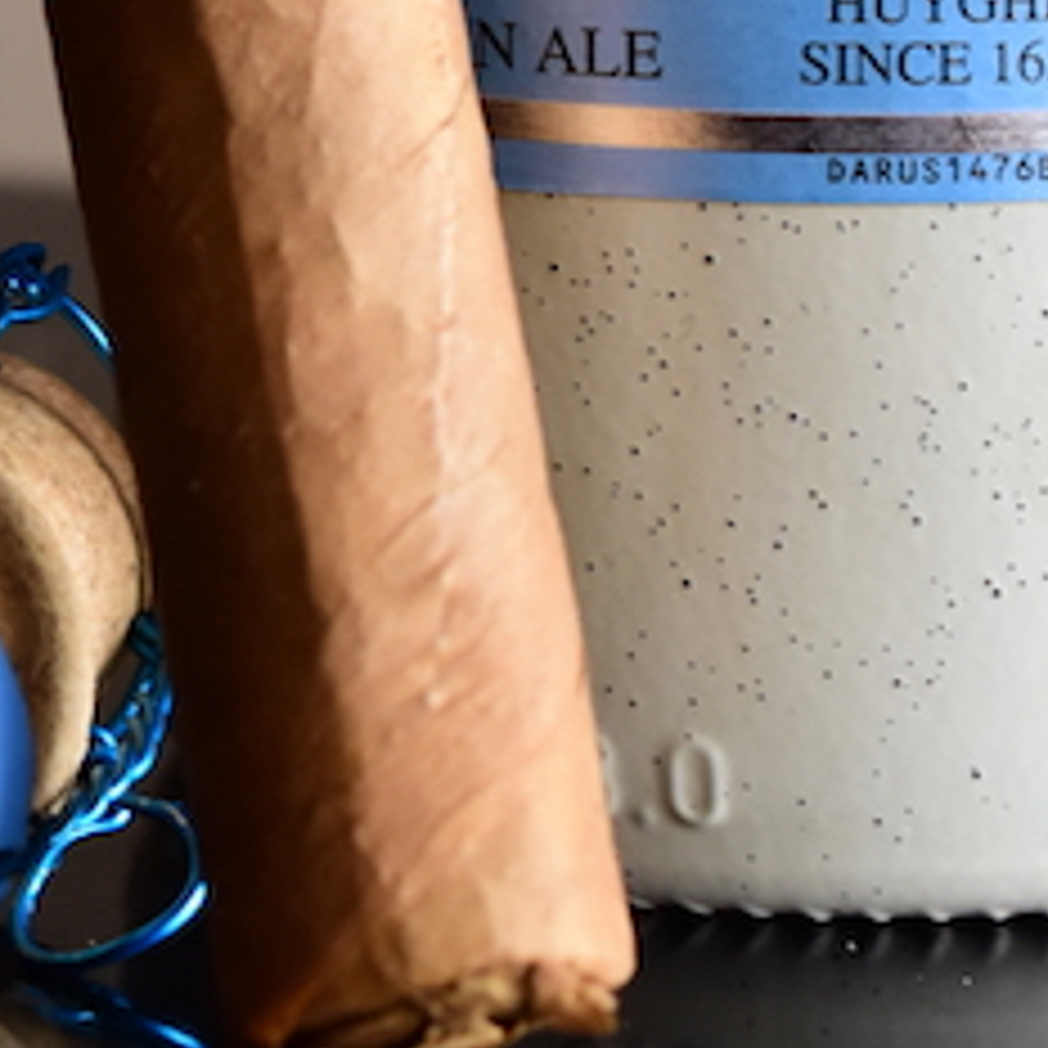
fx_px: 7433
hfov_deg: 8.0
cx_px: -18
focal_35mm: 217
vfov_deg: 7.8
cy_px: -841
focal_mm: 40
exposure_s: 1/25
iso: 1000
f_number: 5.6
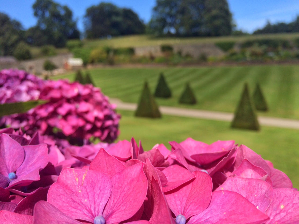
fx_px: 250
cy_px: 112
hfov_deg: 61.7
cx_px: 150
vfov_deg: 48.2
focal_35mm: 29
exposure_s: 1/1642
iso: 32
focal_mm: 4.15
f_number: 2.2
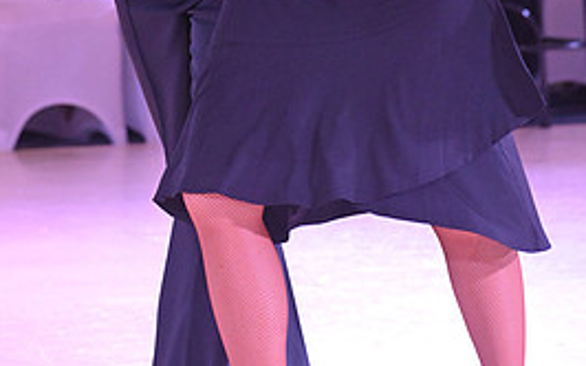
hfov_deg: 5.9
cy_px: -77
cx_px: 365
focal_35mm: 356
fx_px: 5683
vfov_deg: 3.7
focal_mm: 160
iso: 5000
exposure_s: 1/400
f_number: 5.6
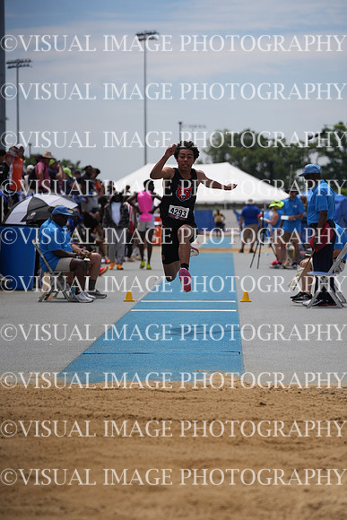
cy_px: 260
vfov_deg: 15.6
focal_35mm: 131
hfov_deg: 10.5
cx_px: 174
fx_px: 1893
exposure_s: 1/8000
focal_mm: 131
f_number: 4
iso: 320
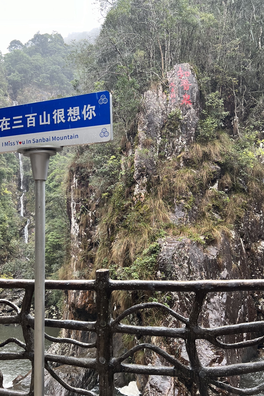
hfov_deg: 46.4
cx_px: 122
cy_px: 203
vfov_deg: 65.5
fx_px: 308
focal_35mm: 28
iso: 125
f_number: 1.5
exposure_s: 1/121
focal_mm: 5.7
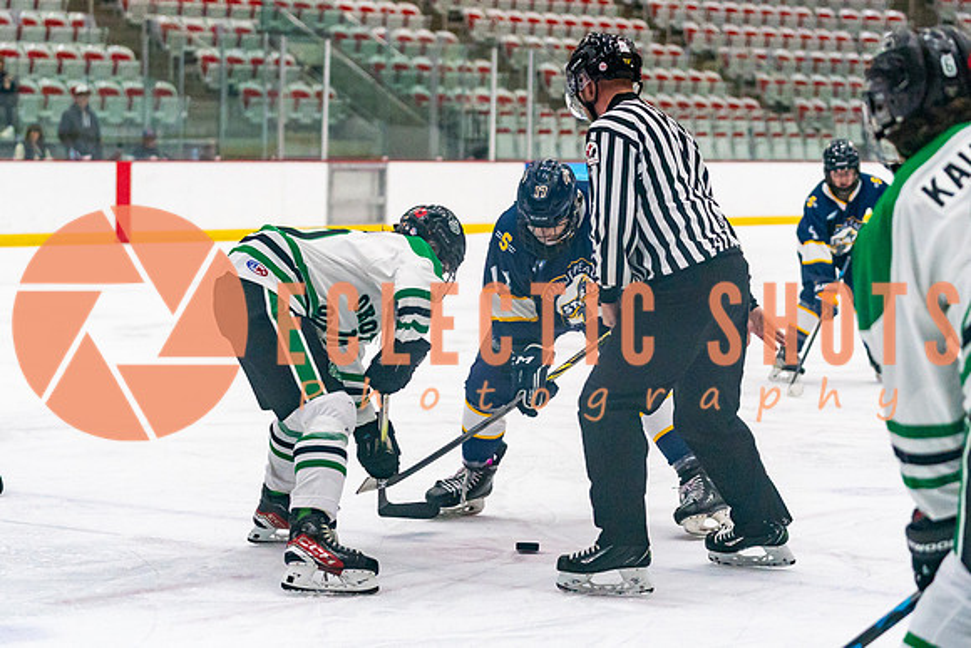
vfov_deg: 13.0
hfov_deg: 19.4
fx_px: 2836
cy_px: 345
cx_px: 464
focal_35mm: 105
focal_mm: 70
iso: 4000
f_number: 2.8
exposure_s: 1/1600
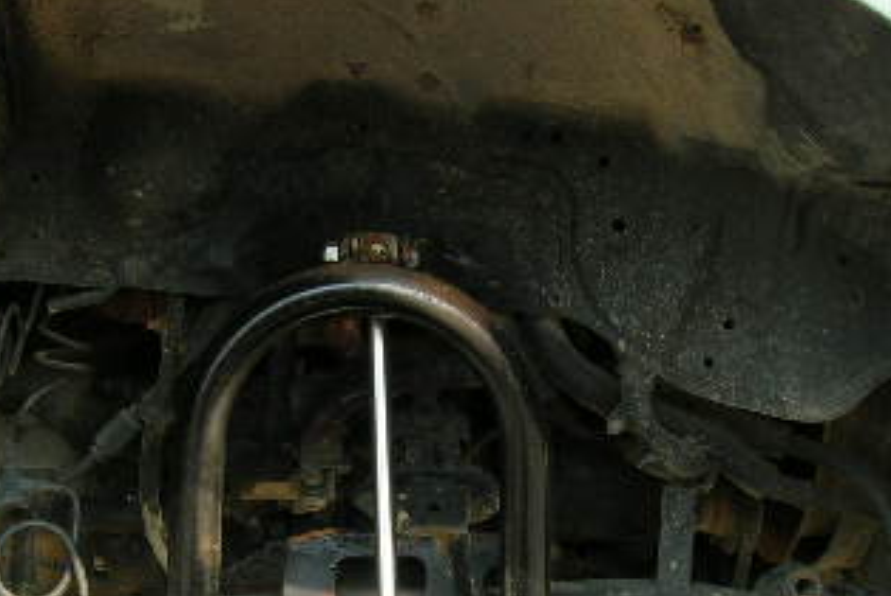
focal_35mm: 72
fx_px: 1784
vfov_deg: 18.6
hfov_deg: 28.0
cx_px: 369
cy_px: 556
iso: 50
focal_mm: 5.7
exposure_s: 1/107
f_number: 4.9
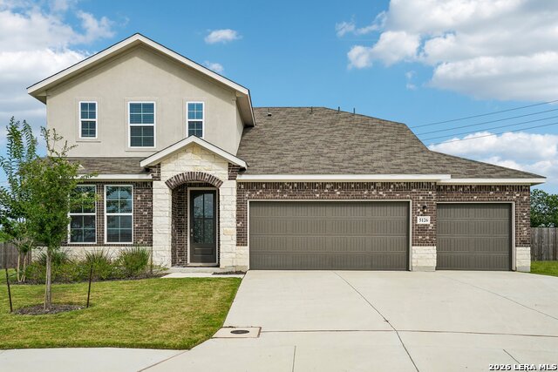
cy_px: 186
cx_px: 279
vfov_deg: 40.0
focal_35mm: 33
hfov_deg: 57.2
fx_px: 512
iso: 200
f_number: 8
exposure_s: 1/640
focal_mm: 33
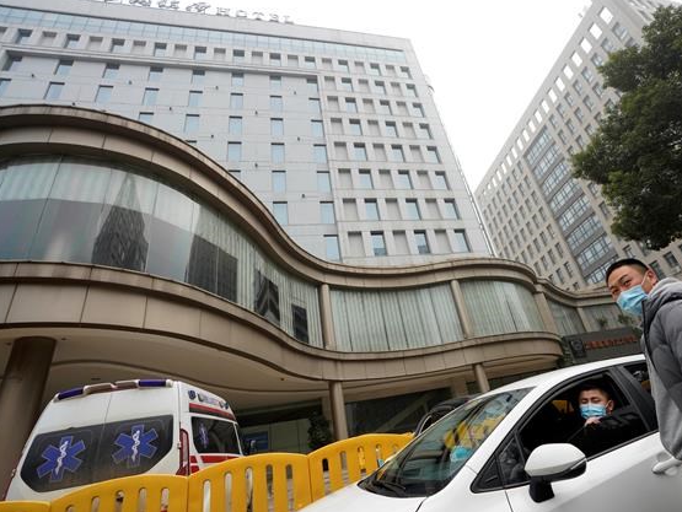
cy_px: 254
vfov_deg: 71.7
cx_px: 392
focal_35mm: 18
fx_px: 355
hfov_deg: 87.1
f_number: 7.1
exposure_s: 1/800
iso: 1250
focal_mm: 16
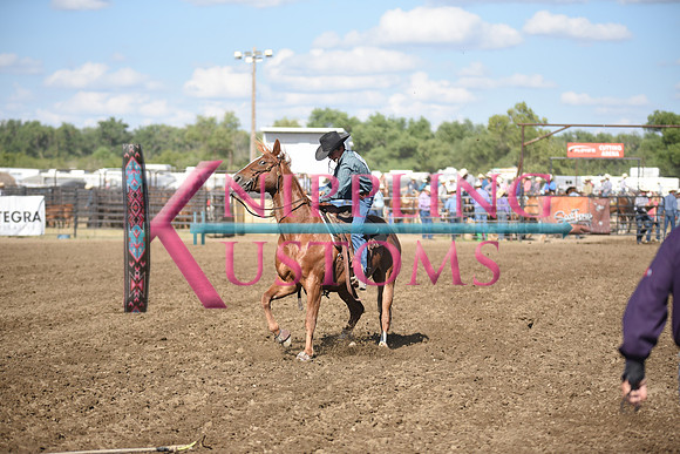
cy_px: 227
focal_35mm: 105
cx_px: 340
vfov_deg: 13.0
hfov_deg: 19.5
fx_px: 1984
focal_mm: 105
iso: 400
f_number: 2.8
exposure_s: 1/4000
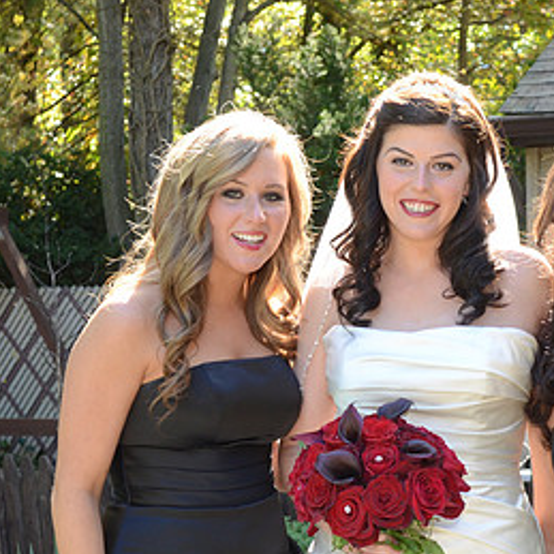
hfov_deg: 19.0
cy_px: 404
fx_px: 1648
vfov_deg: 19.0
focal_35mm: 91
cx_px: 404
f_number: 5.6
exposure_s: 1/100
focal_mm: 32
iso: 500
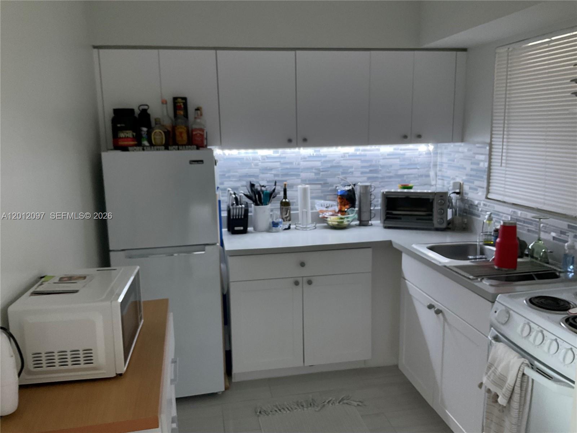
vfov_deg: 48.2
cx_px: 288
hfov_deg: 61.7
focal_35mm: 29
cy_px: 216
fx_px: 483
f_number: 1.8
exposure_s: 1/60
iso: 32
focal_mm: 3
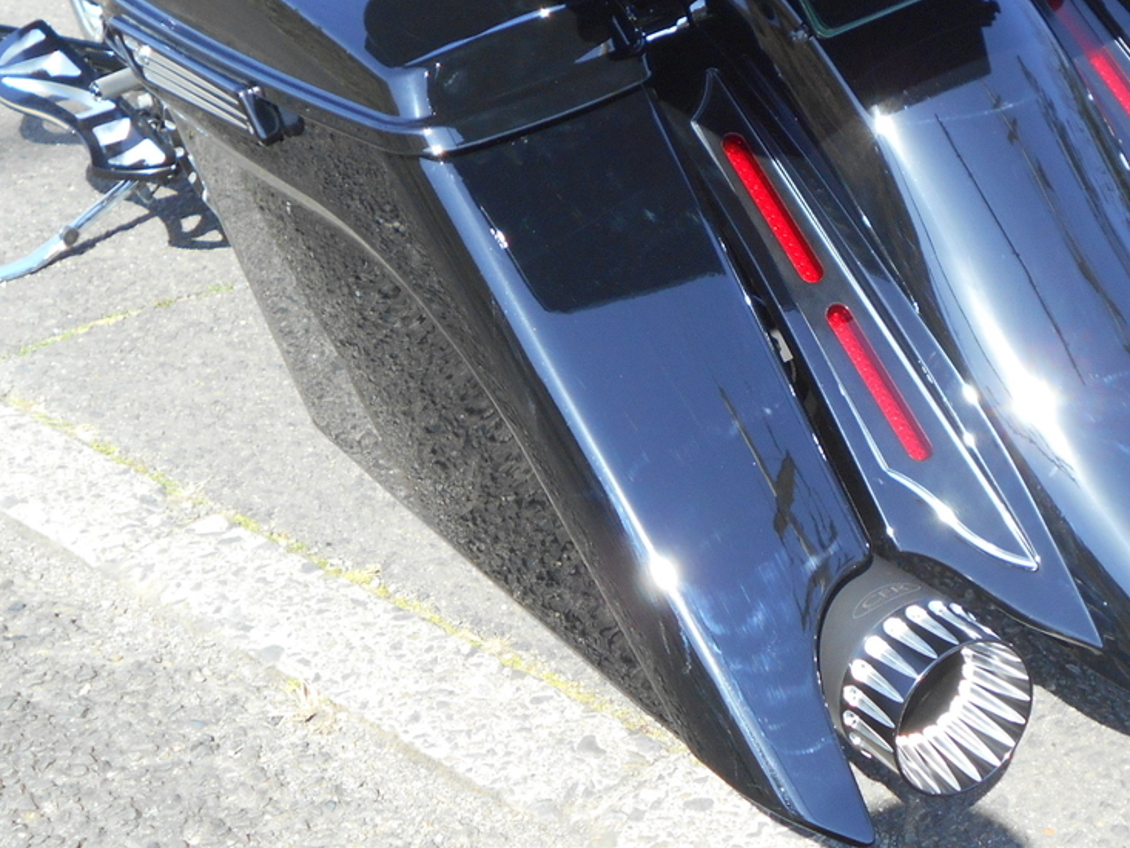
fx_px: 2351
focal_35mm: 72
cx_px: 857
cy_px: 321
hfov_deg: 26.7
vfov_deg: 20.4
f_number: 4.2
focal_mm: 7.7
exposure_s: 1/250
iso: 125
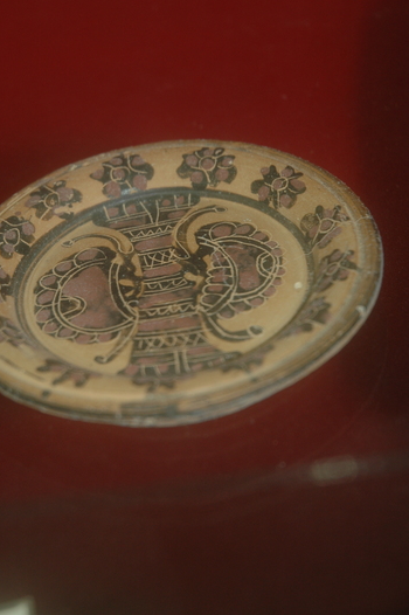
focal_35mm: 132
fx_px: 2252
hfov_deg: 10.4
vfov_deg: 15.5
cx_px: 176
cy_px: 238
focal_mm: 70
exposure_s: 1/60
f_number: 4.5
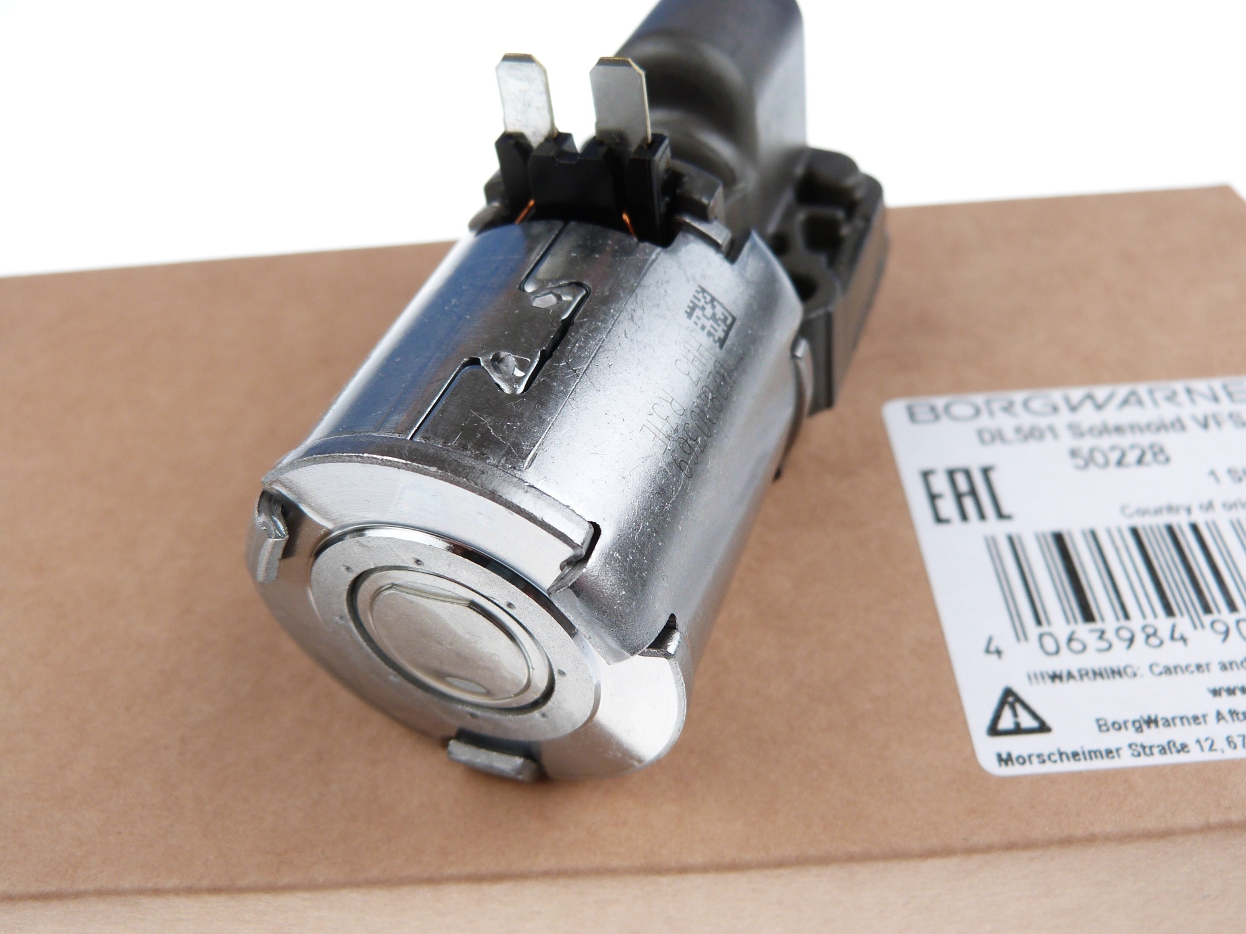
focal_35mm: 32
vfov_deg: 44.2
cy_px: 467
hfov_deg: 56.8
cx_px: 623
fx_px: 1152
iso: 100
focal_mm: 5.6
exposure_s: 1/80
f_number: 3
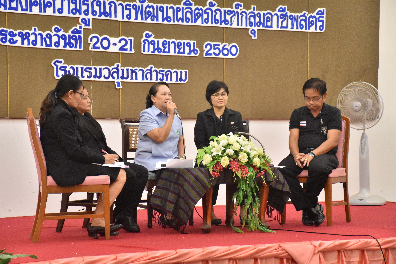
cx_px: 198
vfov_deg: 13.8
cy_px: 132
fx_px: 1089
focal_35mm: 99
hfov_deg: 20.6
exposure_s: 1/60
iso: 2000
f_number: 5
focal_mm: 66
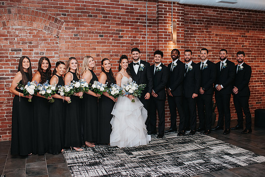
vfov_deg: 35.2
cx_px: 139
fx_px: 279
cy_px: 88
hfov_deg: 50.8
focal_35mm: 38
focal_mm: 35
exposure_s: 1/125
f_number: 2.8
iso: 1000
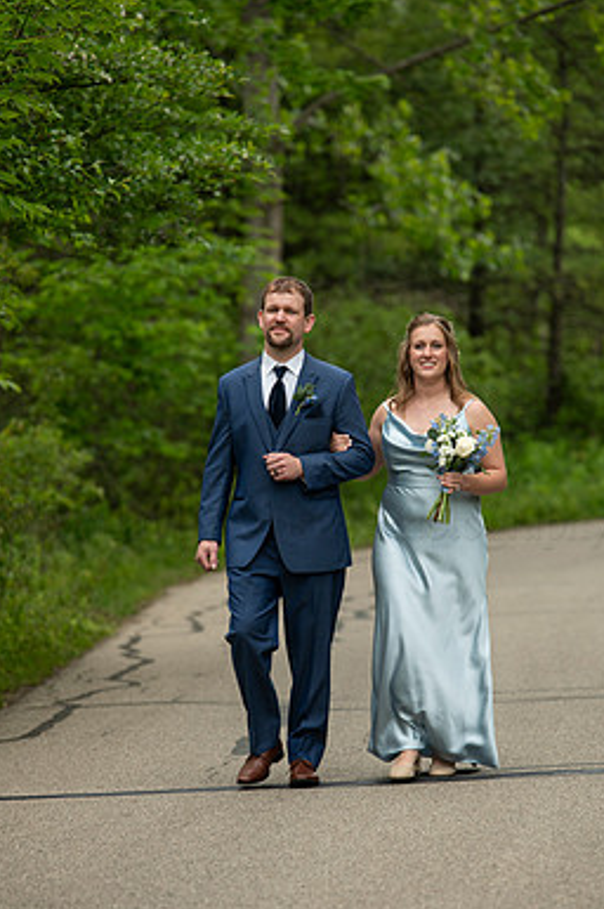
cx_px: 324
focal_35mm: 234
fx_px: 5899
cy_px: 503
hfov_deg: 5.9
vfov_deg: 8.8
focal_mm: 200
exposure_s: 1/200
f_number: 3.5
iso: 320
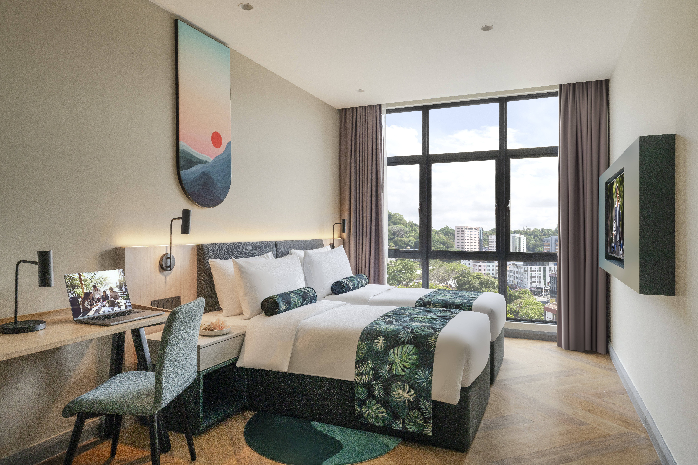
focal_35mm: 23
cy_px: 232
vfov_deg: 55.1
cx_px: 349
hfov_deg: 76.1
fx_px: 446
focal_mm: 23
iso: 250
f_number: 11
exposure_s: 1/2.5
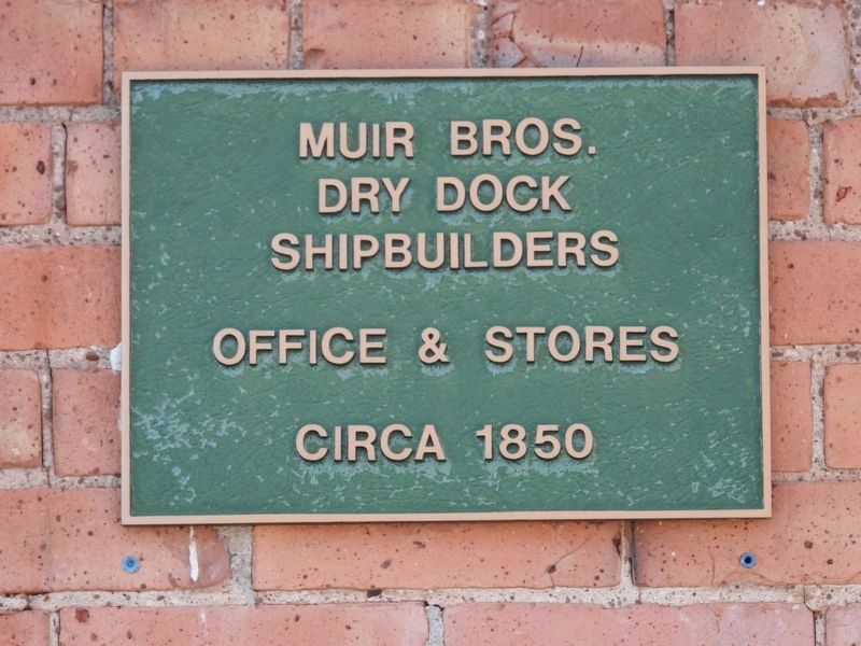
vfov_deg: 3.0
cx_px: 430
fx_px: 12436
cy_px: 323
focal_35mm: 500
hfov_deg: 4.0
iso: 400
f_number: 5
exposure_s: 1/200
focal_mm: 89.9
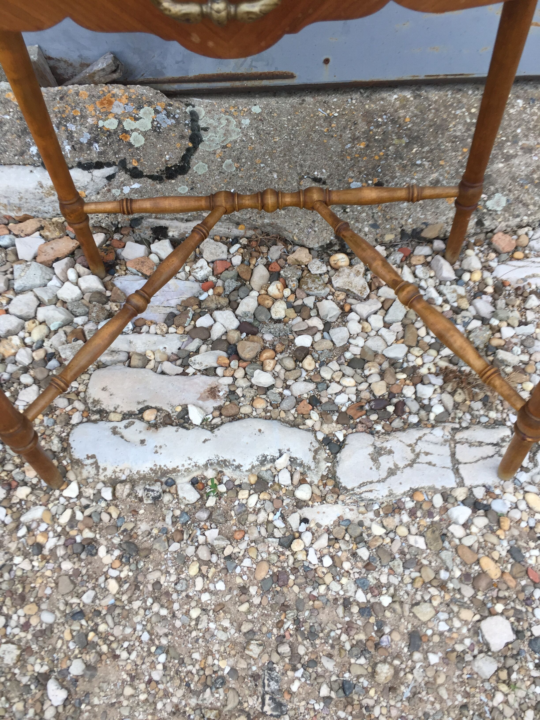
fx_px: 603
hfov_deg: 48.2
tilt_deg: -56.3
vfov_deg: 61.7
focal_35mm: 29
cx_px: 270
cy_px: 360
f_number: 2.2
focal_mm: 4.15
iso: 40
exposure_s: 1/50
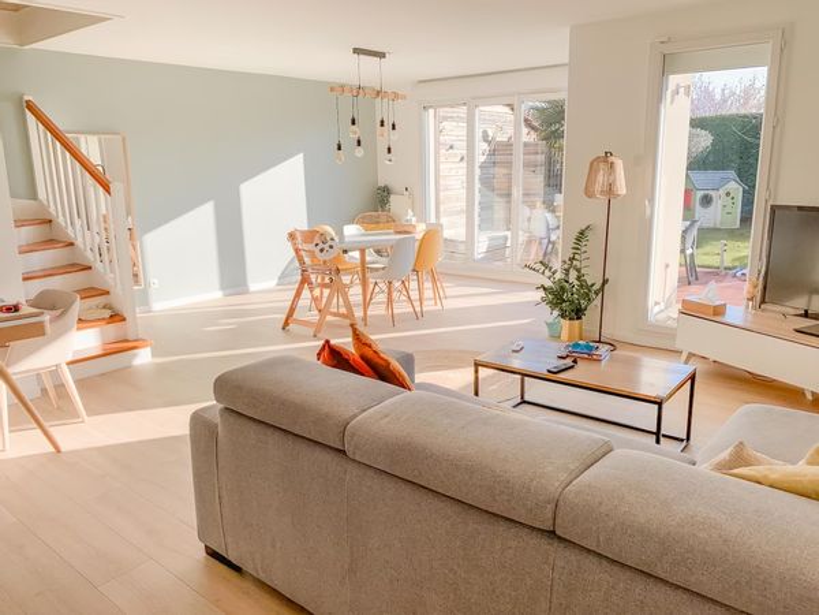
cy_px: 308
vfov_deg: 53.1
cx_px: 410
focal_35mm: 26
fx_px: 615
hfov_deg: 67.3
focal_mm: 4.25
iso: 25
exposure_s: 1/400
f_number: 1.8
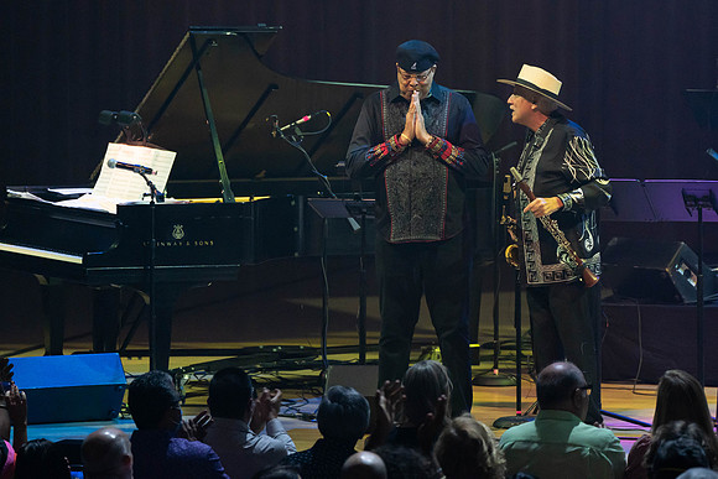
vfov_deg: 4.1
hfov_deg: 6.2
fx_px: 6615
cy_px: 183
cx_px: 444
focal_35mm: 332
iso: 2500
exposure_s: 1/250
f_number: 5.6
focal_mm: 268
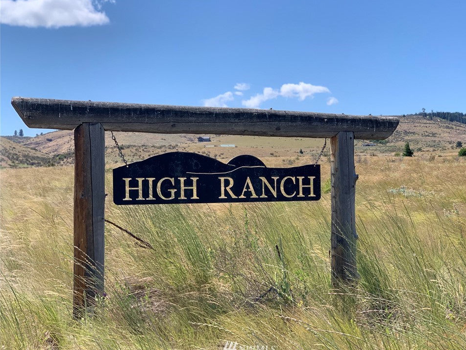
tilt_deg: +2.3
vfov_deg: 26.1
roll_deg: +1.1
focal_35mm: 56
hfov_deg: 34.3
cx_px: 250
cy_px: 177
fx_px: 754
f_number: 2.4
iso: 16
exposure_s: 1/444
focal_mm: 6
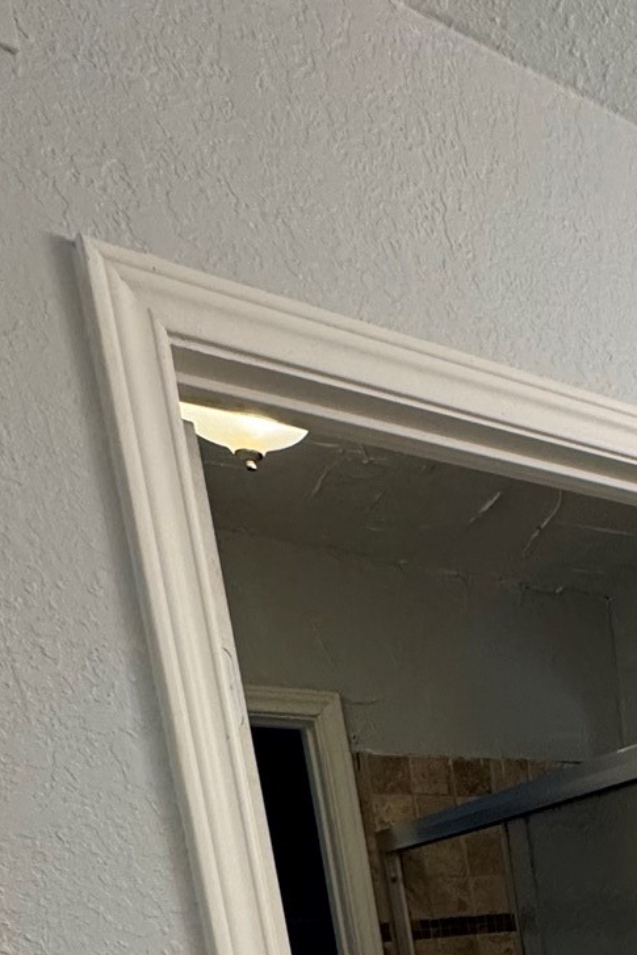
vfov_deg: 37.2
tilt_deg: -10.0
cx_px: 910
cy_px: 1119
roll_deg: +5.6
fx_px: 1088
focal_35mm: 41
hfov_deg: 25.8
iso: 250
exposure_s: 1/120
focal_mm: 2.22
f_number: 2.2
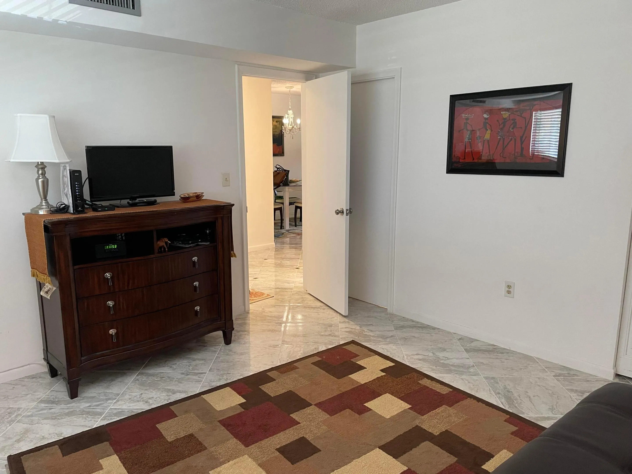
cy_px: 237
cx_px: 316
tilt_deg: -10.9
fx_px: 475
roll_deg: +0.3
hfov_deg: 67.3
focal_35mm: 26
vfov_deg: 53.1
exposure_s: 1/60
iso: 160
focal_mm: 4.2
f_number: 1.6
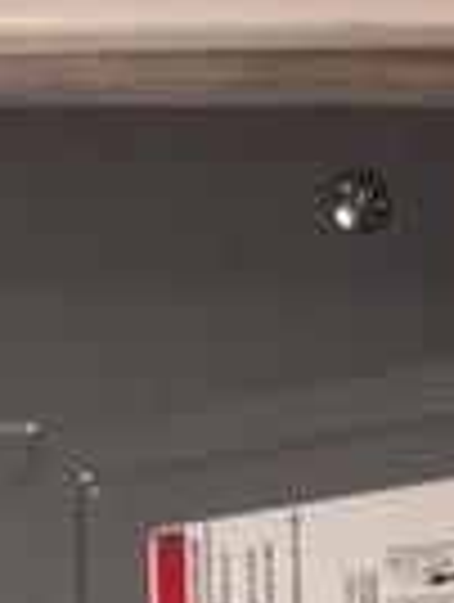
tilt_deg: +5.3
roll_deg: +0.2
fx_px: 2406
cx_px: -153
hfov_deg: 10.5
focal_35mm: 138
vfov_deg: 11.9
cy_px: 1386
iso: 32
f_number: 2.2
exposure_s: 1/30
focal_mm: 4.15
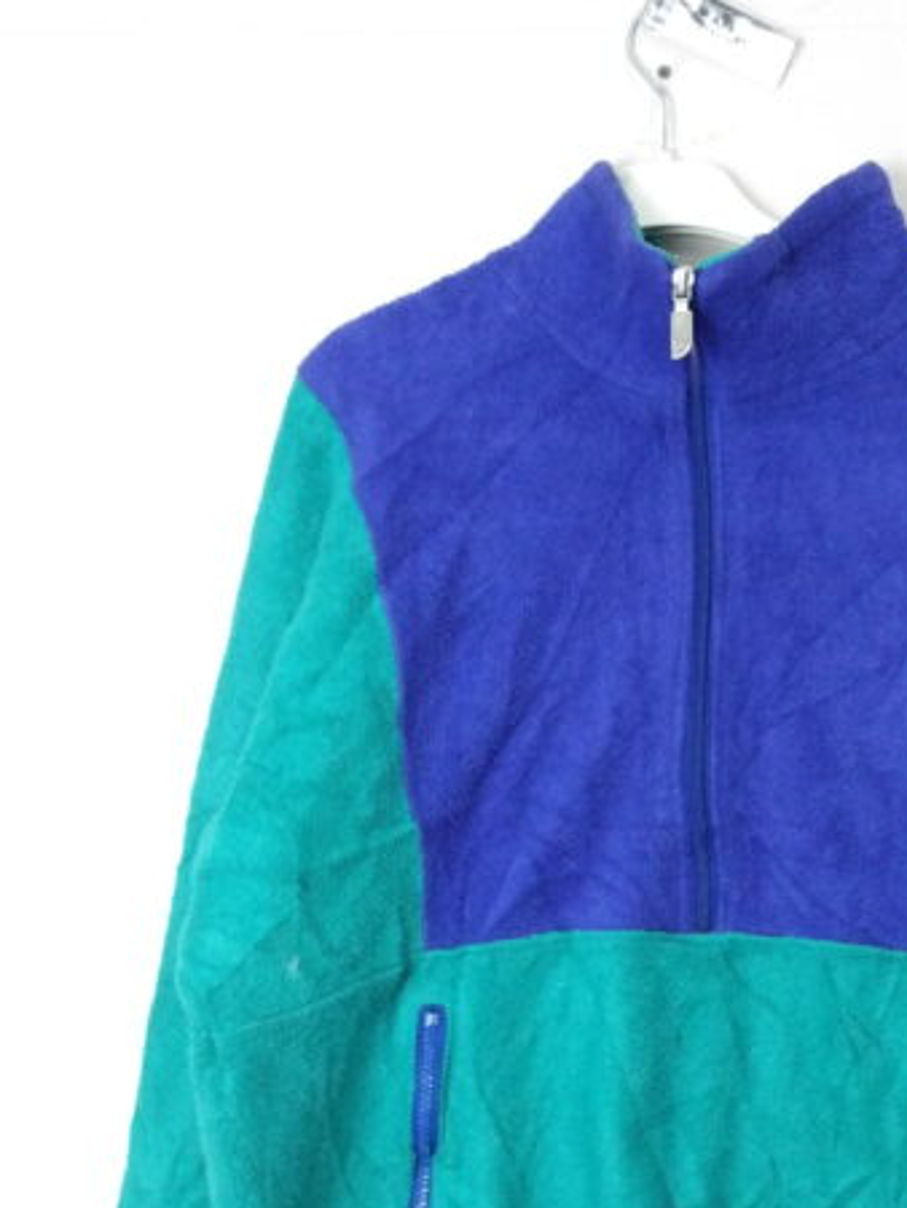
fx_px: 1675
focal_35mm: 48
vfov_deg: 39.3
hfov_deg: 29.8
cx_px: 676
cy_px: 768
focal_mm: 4.9
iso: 800
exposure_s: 1/60
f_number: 3
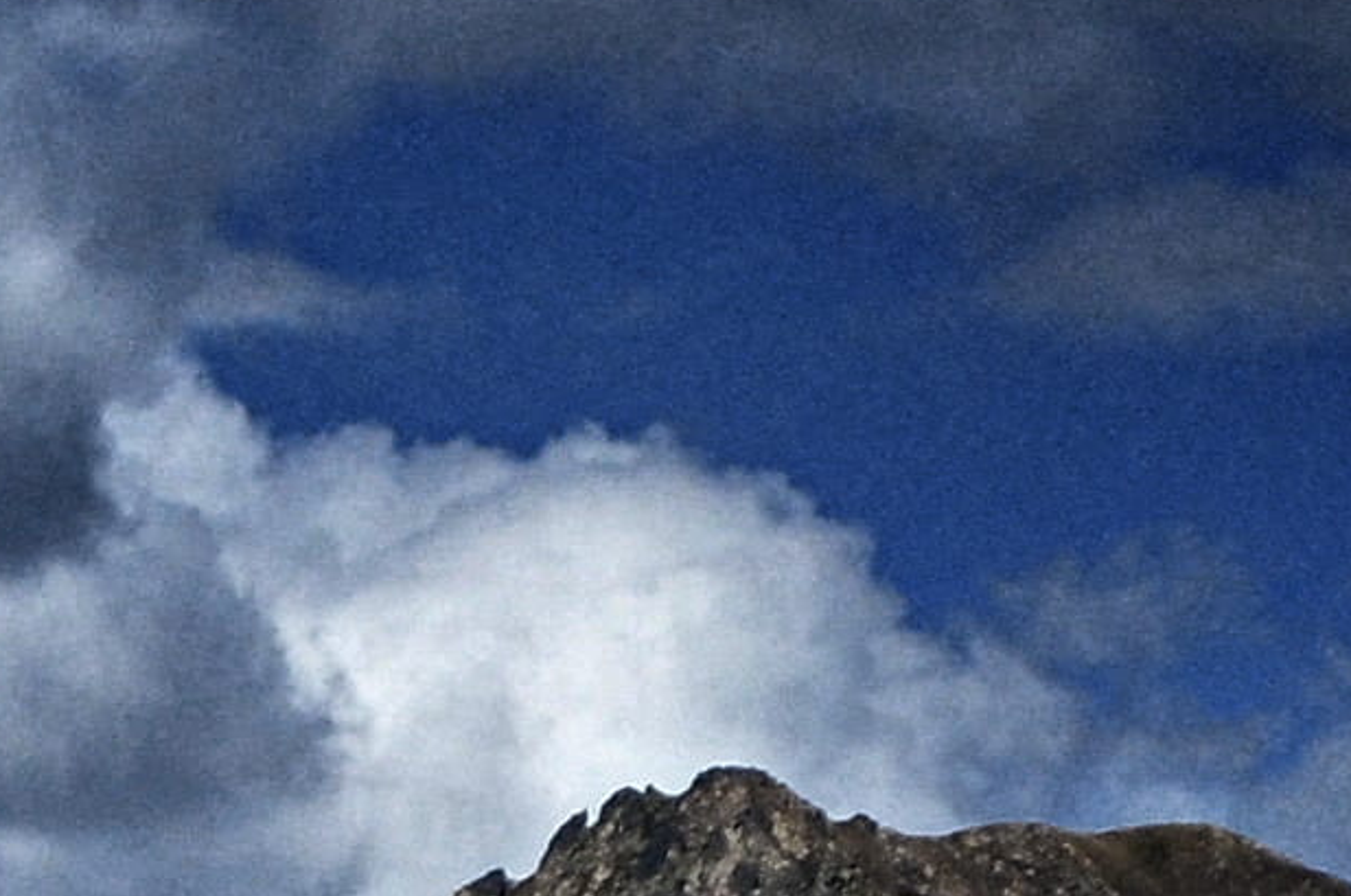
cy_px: 1860
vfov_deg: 2.5
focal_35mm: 539
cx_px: -2726
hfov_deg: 3.7
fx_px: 20190
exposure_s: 1/4000
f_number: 4.8
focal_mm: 45
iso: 400
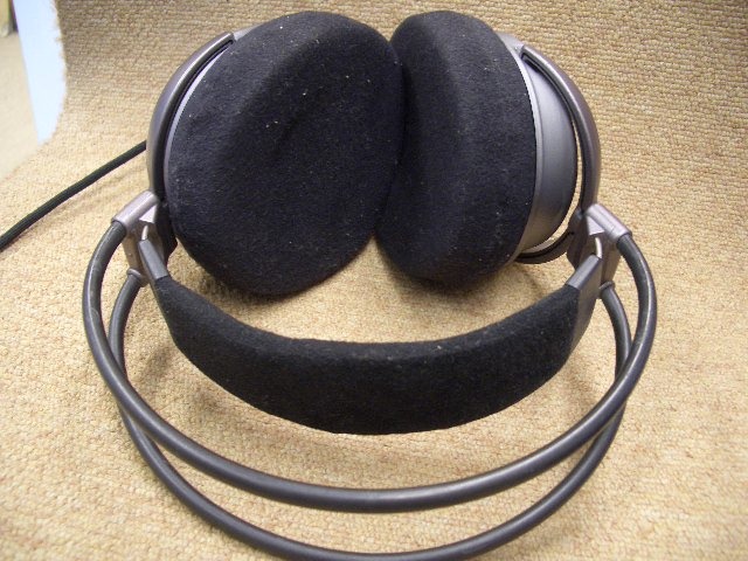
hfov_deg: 52.6
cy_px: 280
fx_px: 756
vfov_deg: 40.7
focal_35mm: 35
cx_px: 374
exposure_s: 1/8
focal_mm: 5.8
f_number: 2.6
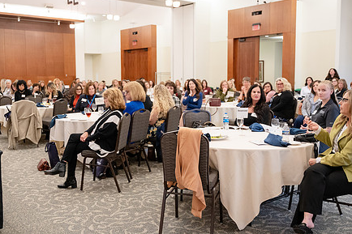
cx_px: 162
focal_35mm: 38
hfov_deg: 50.7
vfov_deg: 35.0
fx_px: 371
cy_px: 115
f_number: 2.8
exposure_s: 1/250
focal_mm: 28
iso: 3200
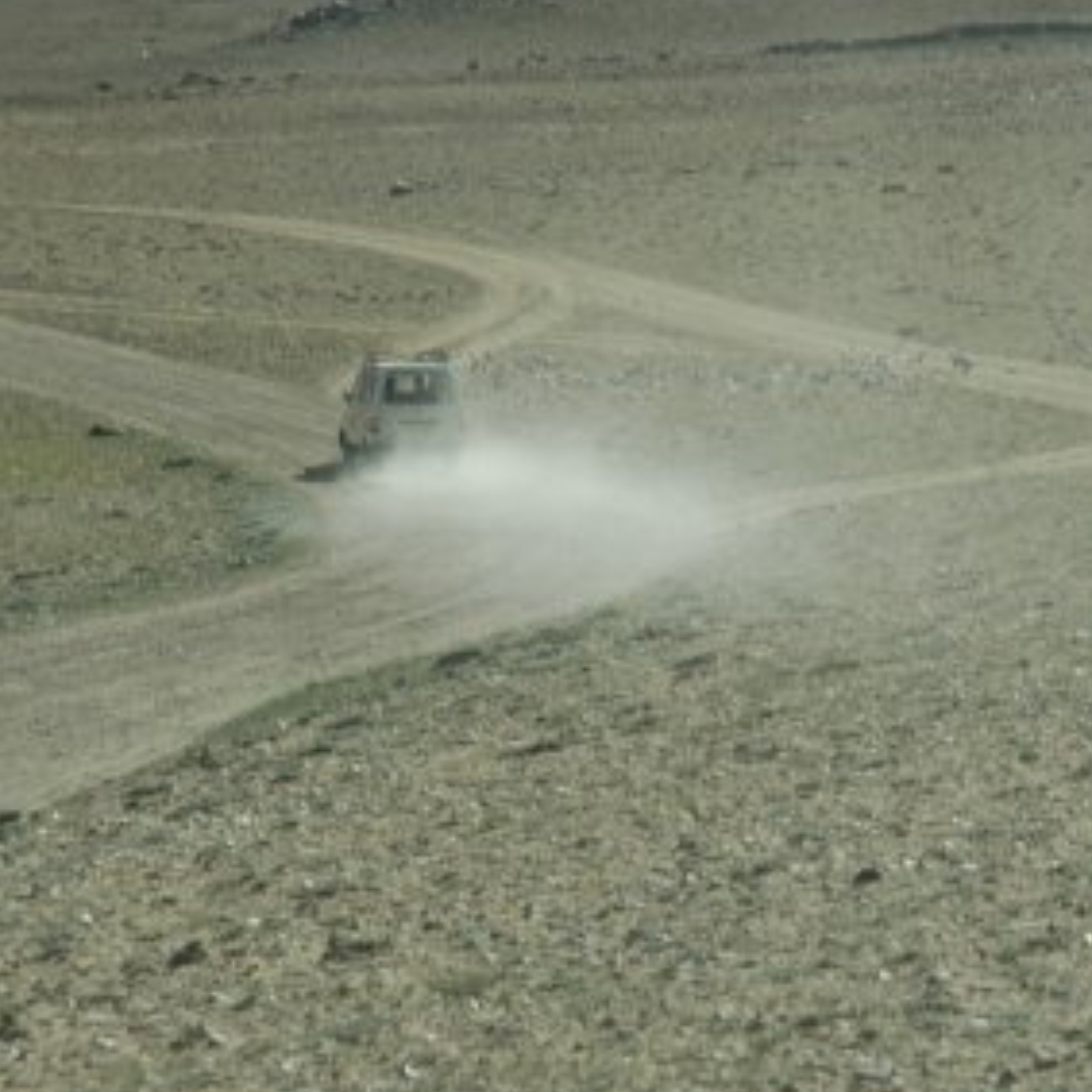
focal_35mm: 227
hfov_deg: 7.7
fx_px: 8102
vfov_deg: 7.7
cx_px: 801
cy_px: 471
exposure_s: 1/1000
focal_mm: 70
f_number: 6.3
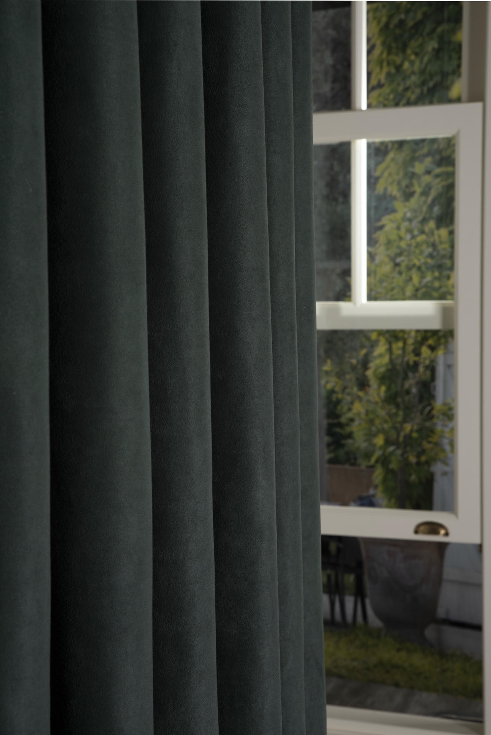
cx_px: 246
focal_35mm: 65
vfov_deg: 31.0
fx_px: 1329
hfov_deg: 20.9
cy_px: 368
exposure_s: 1/80
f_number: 10
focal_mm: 65
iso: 200
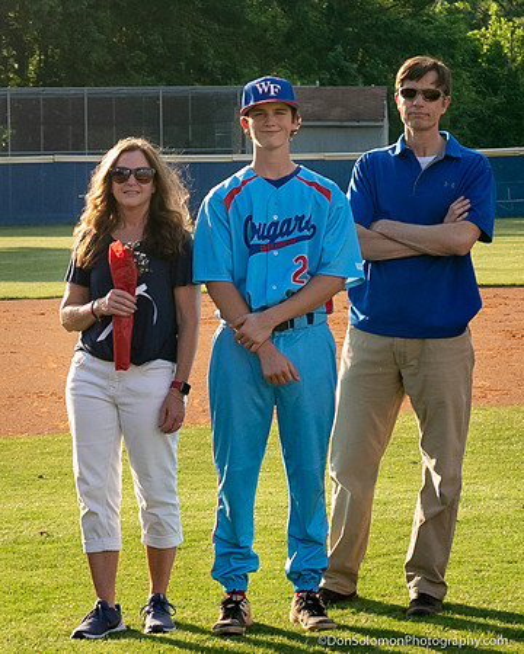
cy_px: 86
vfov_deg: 11.2
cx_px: 332
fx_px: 3325
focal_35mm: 171
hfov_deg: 9.0
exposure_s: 1/1000
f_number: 4.5
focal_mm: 35
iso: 800
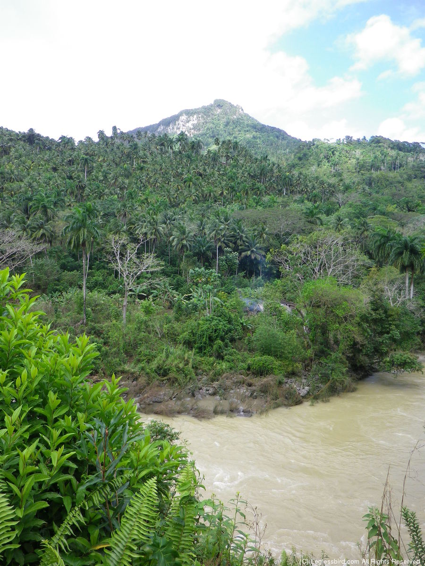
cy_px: 283
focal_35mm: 28
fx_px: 458
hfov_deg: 49.7
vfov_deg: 63.4
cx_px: 212
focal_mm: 5
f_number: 3.2
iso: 80
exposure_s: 1/250
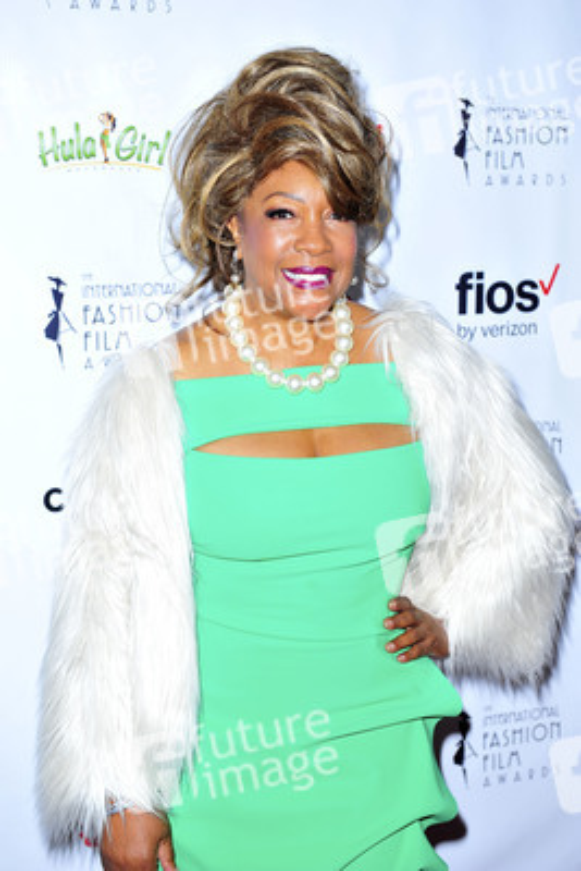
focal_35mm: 70
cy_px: 436
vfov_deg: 28.8
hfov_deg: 19.5
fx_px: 1693
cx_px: 290
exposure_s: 1/320
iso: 500
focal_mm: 70
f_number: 5.6
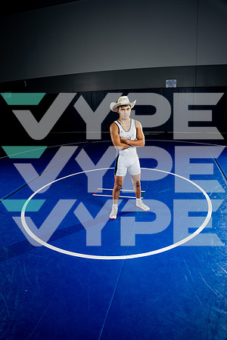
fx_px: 227
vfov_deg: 73.7
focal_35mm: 24
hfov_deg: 53.1
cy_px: 170
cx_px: 114
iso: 125
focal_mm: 24
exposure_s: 1/250
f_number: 4
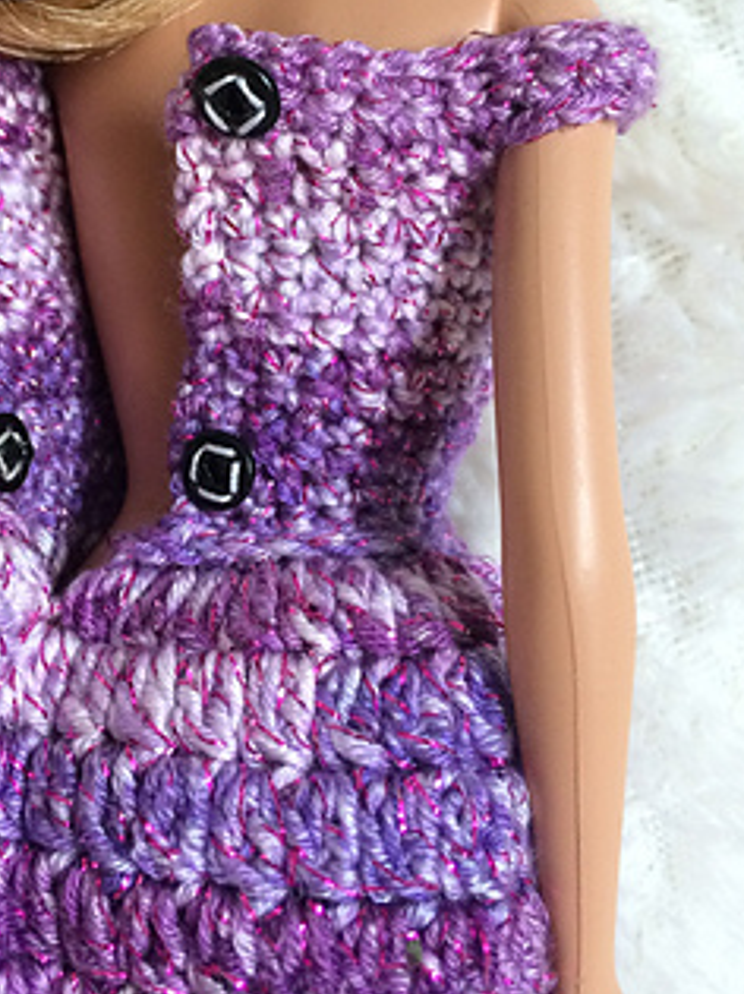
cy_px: 363
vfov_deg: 40.9
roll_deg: +1.0
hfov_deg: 31.0
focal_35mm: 46
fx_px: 1319
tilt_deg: -33.9
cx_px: 197
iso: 160
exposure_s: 1/30
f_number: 2.2
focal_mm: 4.15
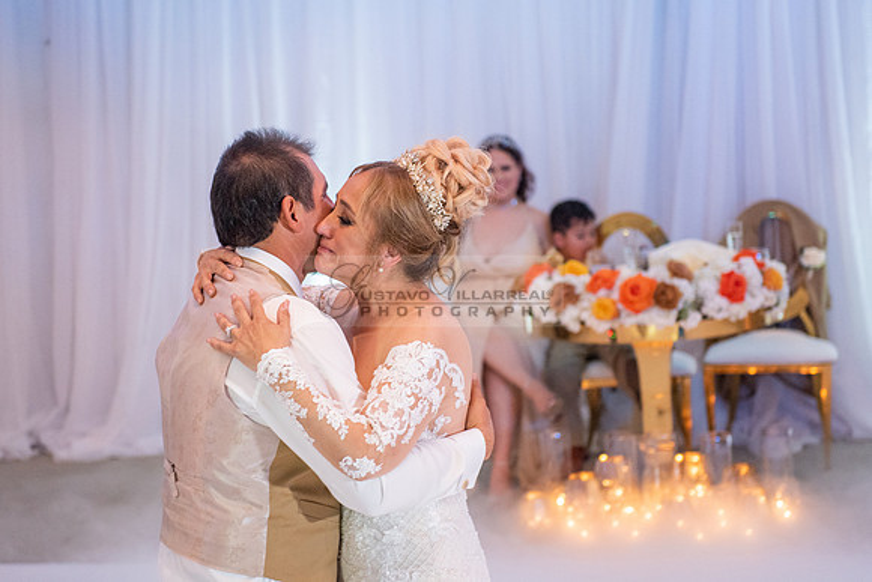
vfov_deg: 14.0
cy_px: 298
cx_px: 387
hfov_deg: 20.9
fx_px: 2361
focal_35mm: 97
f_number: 3.2
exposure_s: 1/125
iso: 1000
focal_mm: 70
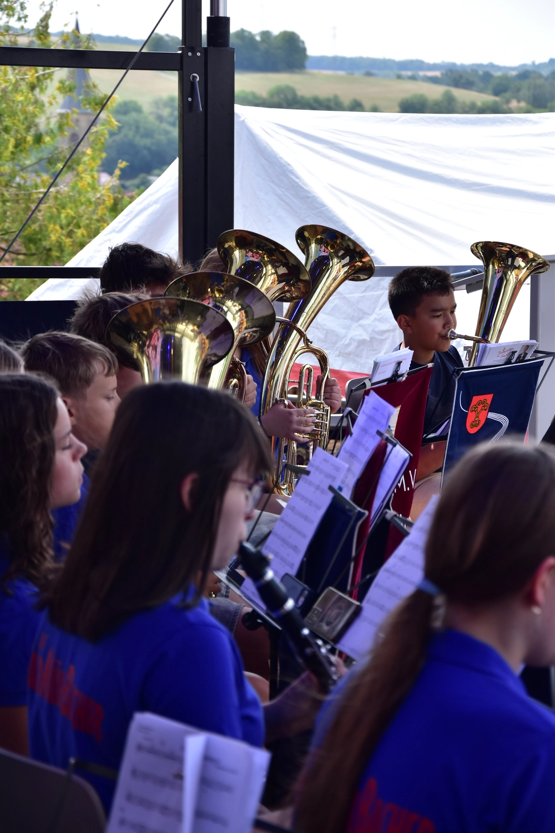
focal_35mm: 105
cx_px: 278
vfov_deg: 19.5
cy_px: 416
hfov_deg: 13.0
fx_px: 2428
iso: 200
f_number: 5.3
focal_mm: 70
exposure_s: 1/400
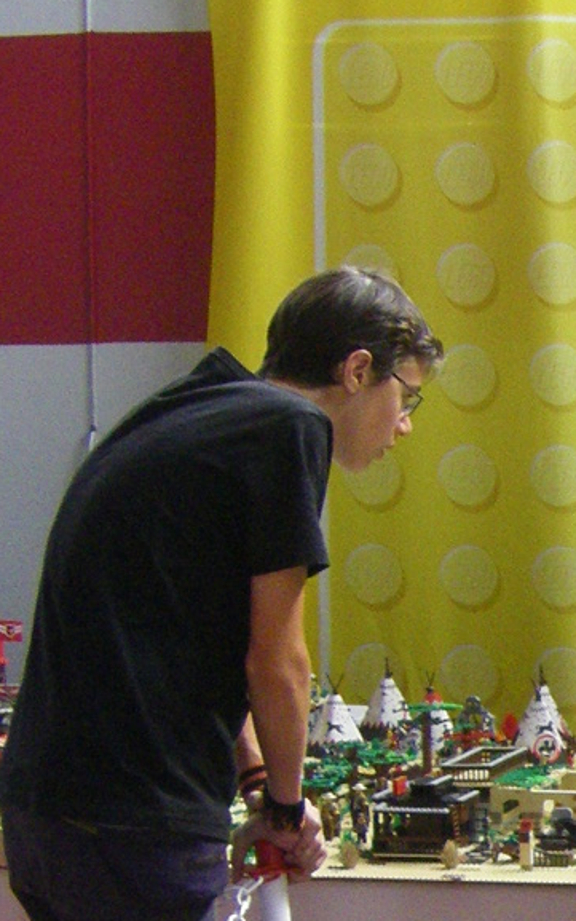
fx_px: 3589
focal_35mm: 143
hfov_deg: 8.9
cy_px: 833
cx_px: 954
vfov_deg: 14.5
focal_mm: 6.3
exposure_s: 1/50
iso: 320
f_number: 3.5
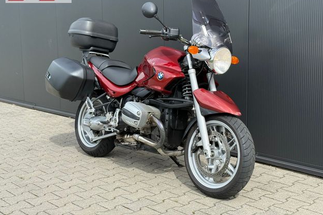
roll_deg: +0.6
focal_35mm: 51
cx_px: 162
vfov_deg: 26.5
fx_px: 458
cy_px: 92
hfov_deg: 38.9
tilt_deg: -7.3
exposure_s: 1/1678
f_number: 1.78
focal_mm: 6.76
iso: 100
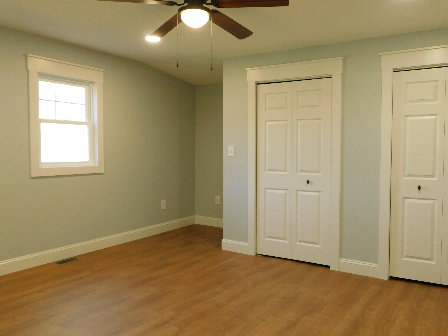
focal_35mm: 30
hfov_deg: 60.0
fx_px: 388
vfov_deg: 46.8
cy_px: 168
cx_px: 224
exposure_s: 1/30
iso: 220
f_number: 3.2
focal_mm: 5.3
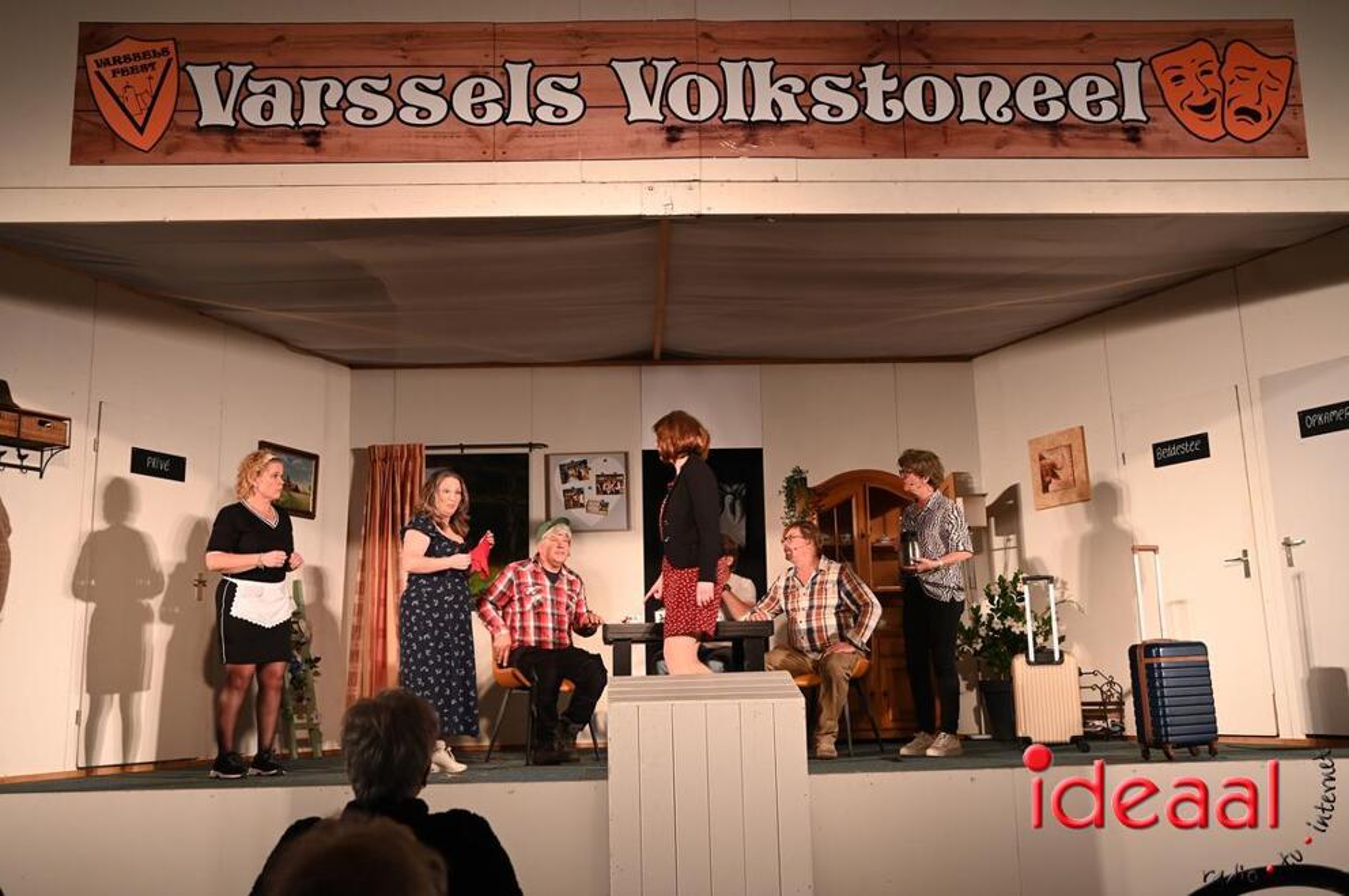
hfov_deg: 55.8
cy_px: 448
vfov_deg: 38.8
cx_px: 674
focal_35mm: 34
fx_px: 1273
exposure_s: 1/80
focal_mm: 34
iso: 1600
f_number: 5
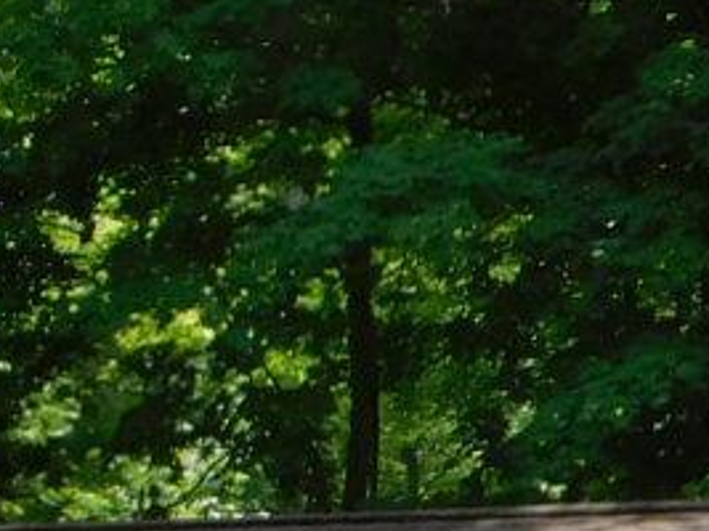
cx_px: -844
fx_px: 7247
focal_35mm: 354
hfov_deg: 5.5
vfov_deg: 4.1
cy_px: 1351
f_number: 4
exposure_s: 1/250
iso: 125
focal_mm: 10.4
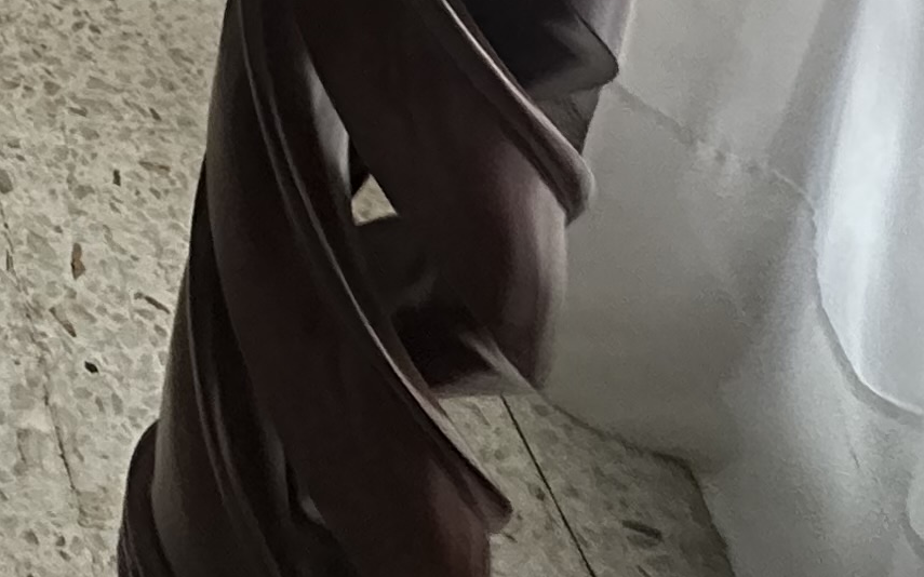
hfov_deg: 21.8
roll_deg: +0.5
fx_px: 1762
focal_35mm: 70
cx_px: -624
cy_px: -1019
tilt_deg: -13.4
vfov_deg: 12.1
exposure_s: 1/60
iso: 640
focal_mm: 2.22
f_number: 2.2
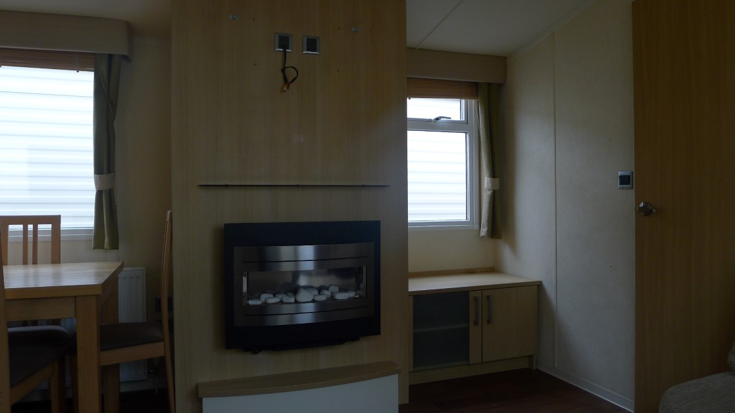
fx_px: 507
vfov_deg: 44.4
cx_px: 364
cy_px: 207
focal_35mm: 26
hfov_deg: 71.9
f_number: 2
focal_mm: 5.1
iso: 80
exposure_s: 1/100
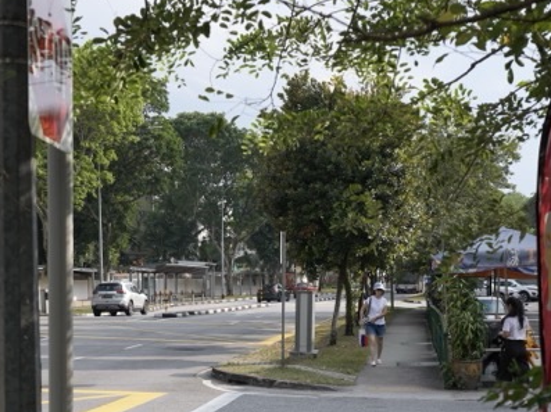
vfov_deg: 20.3
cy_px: 359
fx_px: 1129
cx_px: 287
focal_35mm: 71
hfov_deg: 27.4
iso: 200
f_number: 4
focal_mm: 28
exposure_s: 1/1000
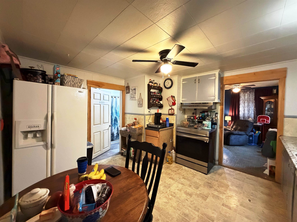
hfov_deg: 102.1
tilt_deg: -1.1
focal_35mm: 14
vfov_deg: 85.7
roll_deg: -1.2
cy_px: 111
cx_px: 148
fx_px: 120
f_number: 2.2
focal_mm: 2.22
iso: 1250
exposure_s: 1/60
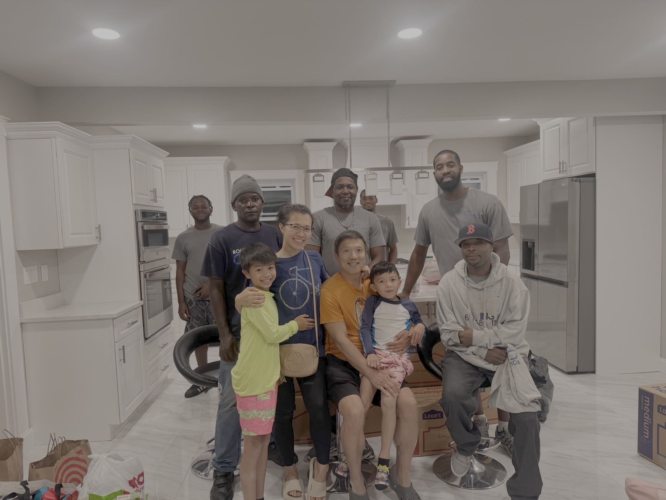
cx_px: 333
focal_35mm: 24
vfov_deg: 56.8
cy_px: 250
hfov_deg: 71.6
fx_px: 462
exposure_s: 1/60
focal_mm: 6.76
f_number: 1.78
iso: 200
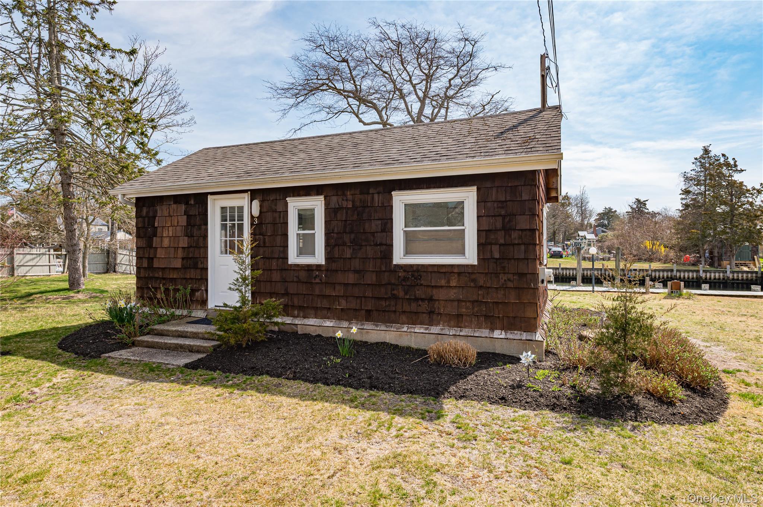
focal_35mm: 21
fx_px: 445
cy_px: 254
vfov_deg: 59.4
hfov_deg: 81.2
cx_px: 382
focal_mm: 21
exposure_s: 1/400
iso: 400
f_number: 10
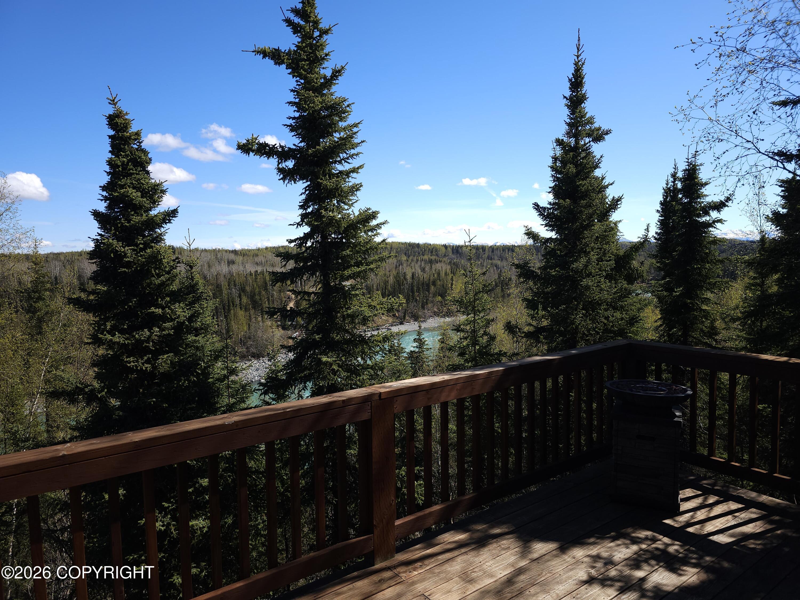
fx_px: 532
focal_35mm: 23
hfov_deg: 73.9
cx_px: 400
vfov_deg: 58.9
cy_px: 300
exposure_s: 1/344
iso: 10
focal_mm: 6.3
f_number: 1.7
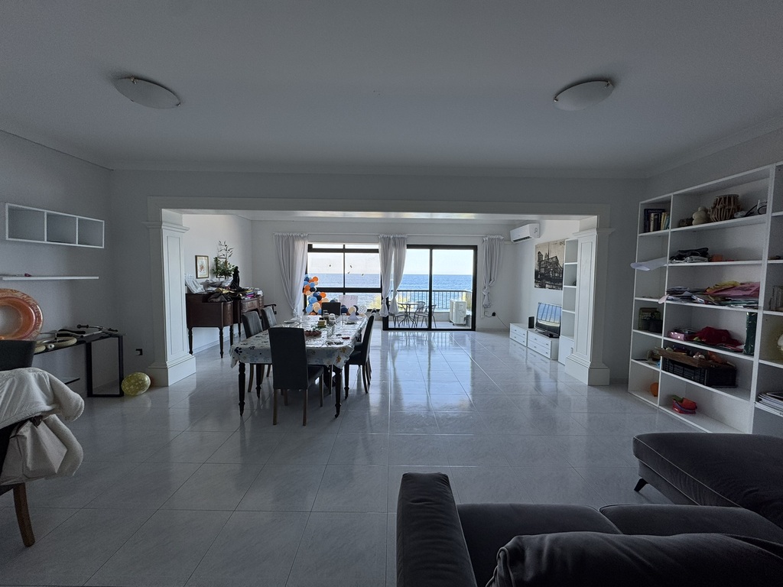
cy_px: 294
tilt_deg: -3.1
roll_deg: -0.8
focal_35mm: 14
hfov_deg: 102.1
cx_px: 392
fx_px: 317
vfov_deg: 85.7
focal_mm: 2.22
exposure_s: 1/115
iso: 40
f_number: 2.2
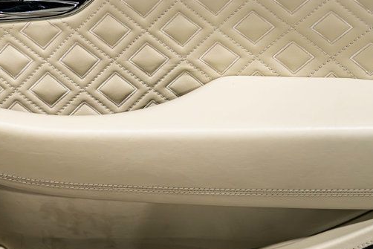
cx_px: 98
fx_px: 1016
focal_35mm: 98
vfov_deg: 13.9
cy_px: 50
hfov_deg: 20.7
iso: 1600
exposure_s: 1/125
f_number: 4
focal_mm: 48
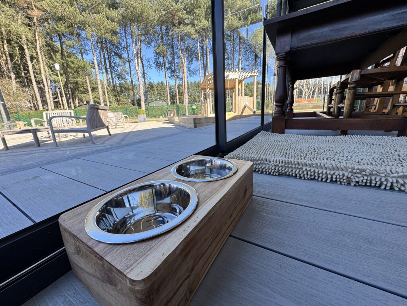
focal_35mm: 14
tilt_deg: -14.2
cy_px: 153
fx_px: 165
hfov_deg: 102.1
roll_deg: +3.2
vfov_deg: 85.7
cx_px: 204
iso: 40
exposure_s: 1/220
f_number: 2.2
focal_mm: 2.22
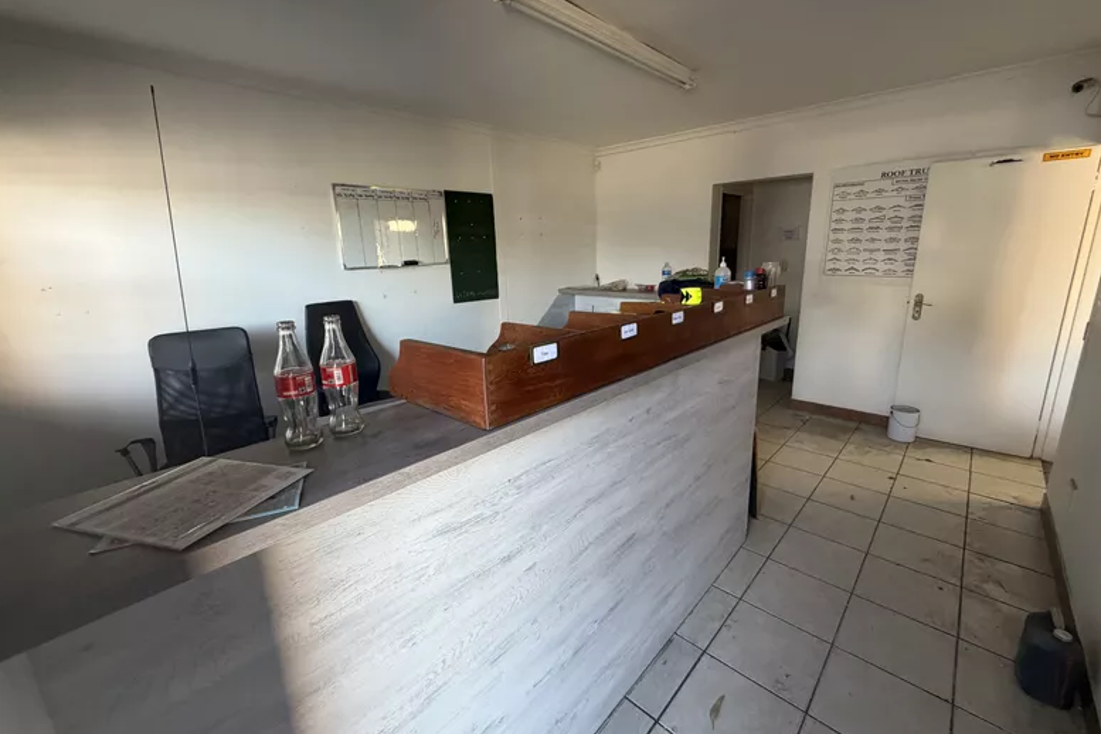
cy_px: 353
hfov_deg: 100.4
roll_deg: +2.1
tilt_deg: -13.6
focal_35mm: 15
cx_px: 557
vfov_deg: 77.3
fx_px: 459
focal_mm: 2.22
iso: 320
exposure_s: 1/102
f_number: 2.2
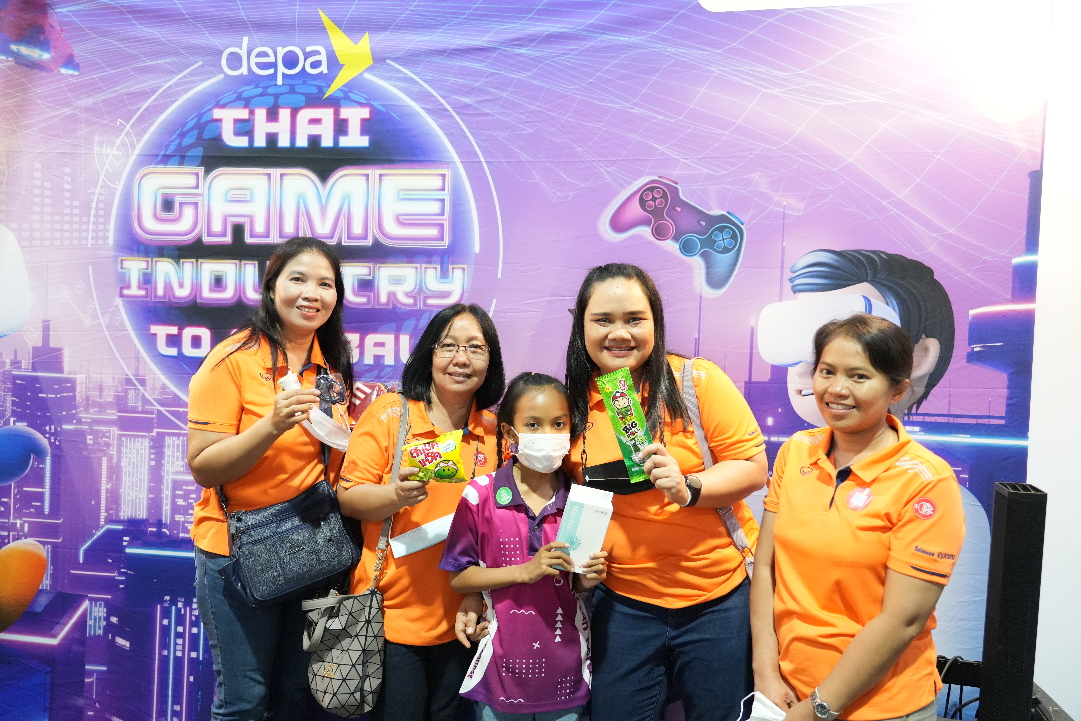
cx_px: 540
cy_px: 360
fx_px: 841
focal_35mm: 28
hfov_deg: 65.5
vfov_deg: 46.4
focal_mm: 28
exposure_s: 1/100
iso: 6400
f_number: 4
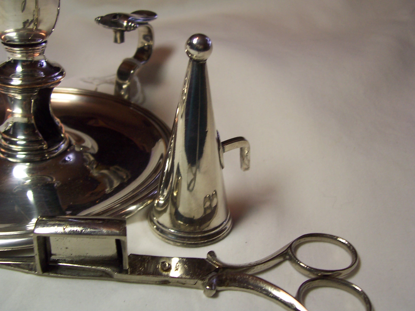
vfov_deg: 38.7
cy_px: 156
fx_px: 444
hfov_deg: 50.1
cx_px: 208
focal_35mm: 37
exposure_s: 1/60
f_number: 2.8
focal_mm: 5.6
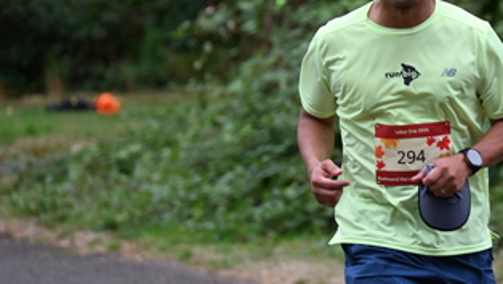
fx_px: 4897
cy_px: 75
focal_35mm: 367
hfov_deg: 5.9
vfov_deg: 3.3
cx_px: 431
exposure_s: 1/500
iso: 400
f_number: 6.3
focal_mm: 200
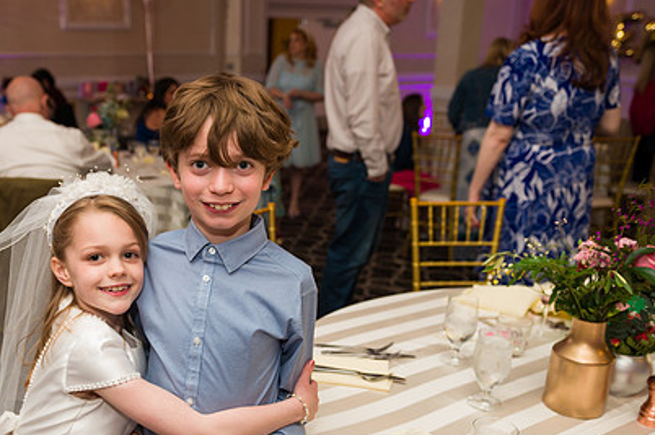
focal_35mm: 39
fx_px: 709
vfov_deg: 33.8
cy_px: 290
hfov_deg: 48.8
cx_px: 220
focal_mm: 27
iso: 1250
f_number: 4
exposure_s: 1/200
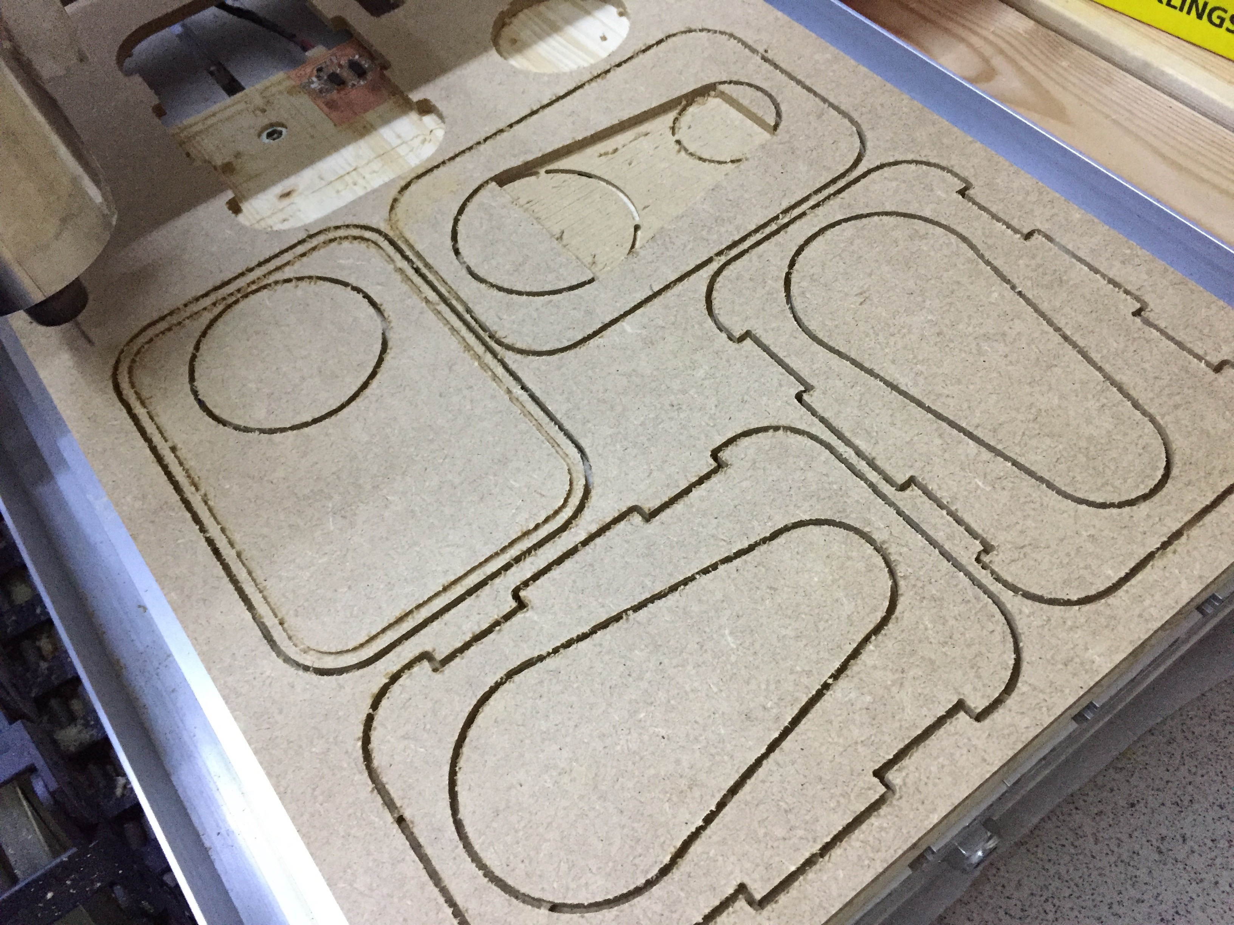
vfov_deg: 48.2
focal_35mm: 29
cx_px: 617
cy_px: 462
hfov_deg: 61.7
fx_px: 1034
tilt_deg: -56.4
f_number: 2.2
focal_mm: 4.15
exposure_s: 1/17
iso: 320
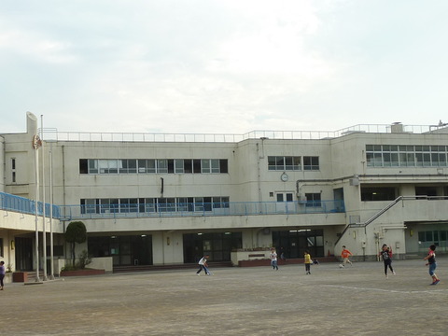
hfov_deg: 29.0
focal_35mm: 67
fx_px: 867
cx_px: 224
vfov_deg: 21.9
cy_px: 168
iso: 80
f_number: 4
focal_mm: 6.1
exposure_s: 1/320
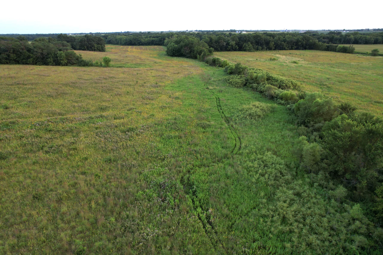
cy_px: 128
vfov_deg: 57.2
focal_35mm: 22
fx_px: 234
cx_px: 192
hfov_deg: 78.6
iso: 110
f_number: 2.8
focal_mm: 8.4
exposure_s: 1/50
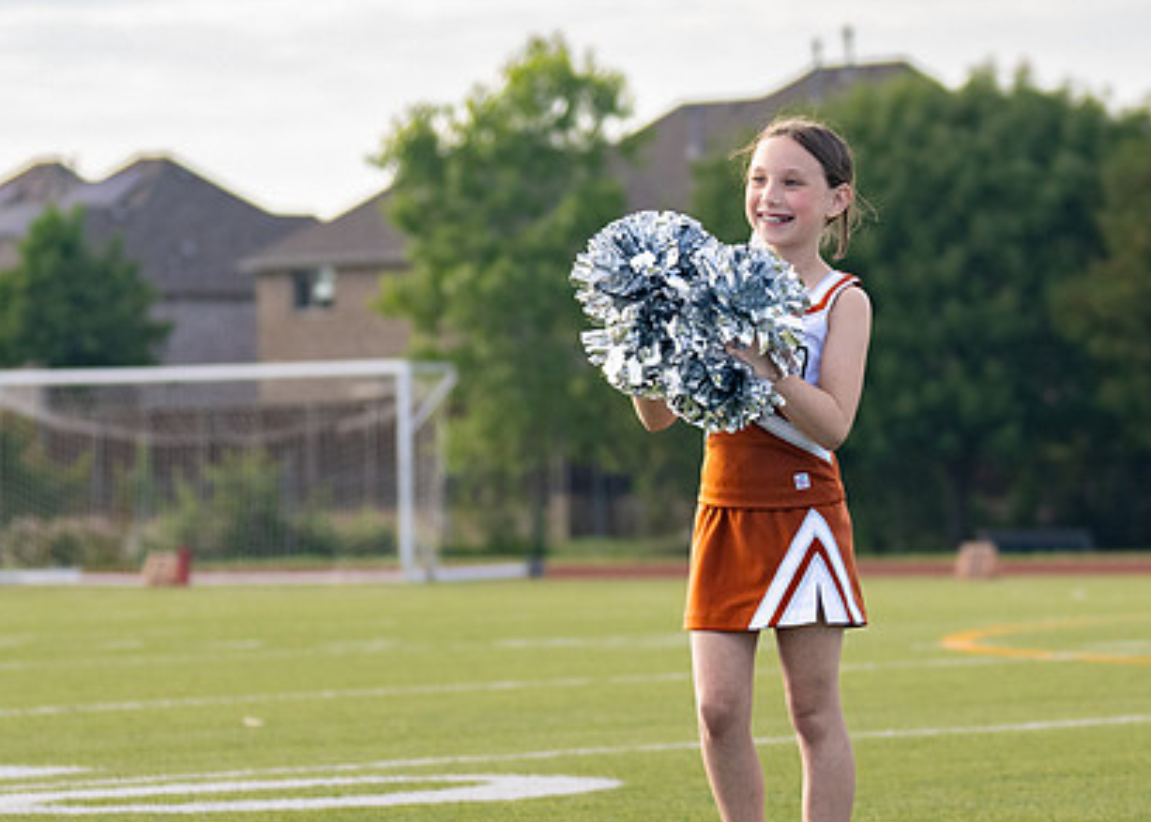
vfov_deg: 6.8
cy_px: 357
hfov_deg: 9.5
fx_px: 6896
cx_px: 746
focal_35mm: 211
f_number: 2.8
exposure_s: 1/2500
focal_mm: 74
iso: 400
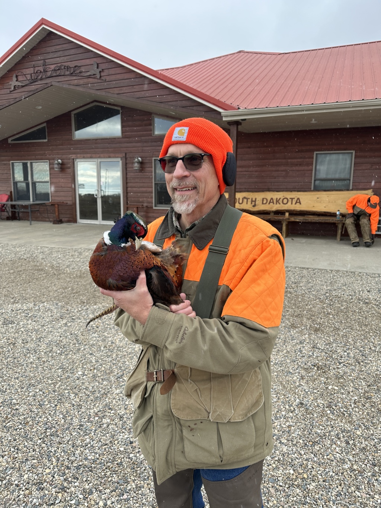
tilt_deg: -12.4
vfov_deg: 71.6
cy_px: 254
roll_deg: +1.7
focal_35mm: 24
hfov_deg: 56.8
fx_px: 352
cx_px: 190
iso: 80
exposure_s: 1/401
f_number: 1.78
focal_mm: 6.86
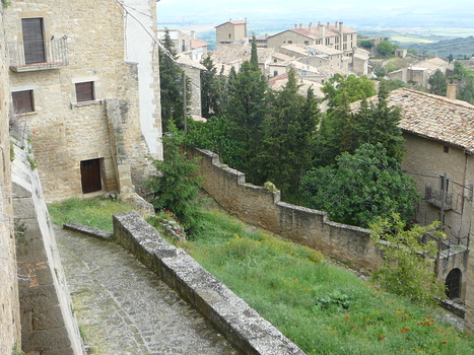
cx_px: 226
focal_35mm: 45
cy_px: 144
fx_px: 616
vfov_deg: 32.1
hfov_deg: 42.1
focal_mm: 5.2
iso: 80
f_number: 2.8
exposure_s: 1/320
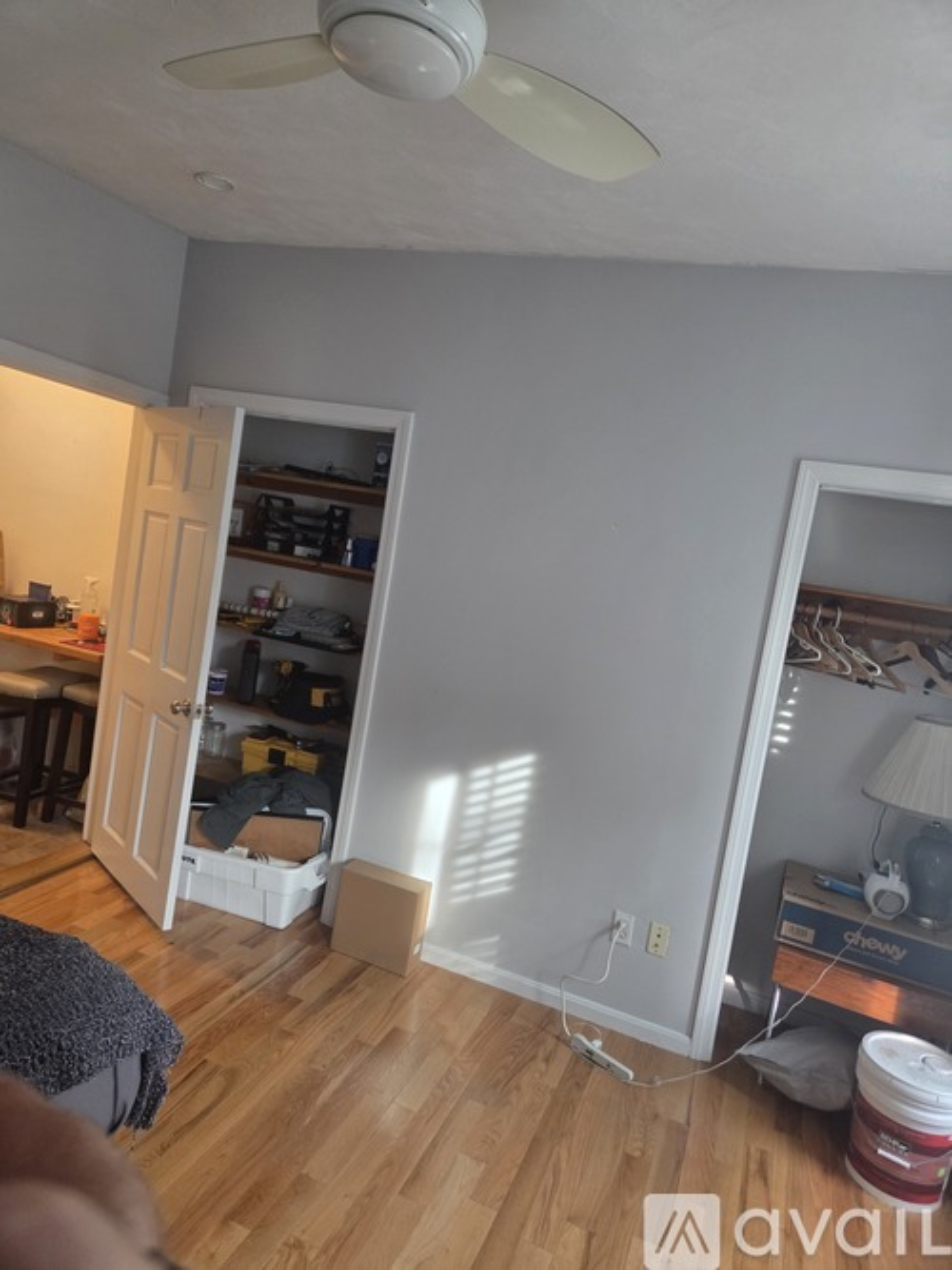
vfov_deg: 73.9
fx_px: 844
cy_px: 635
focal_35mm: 23
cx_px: 476
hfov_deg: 58.9
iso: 500
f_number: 1.8
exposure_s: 1/120
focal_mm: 5.4
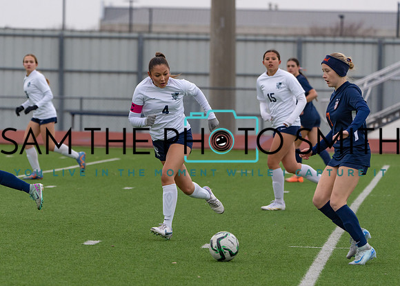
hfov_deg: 6.9
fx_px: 3296
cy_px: 153
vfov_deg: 5.0
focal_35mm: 290
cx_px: 147
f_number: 5.6
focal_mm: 235
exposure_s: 1/1250
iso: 800
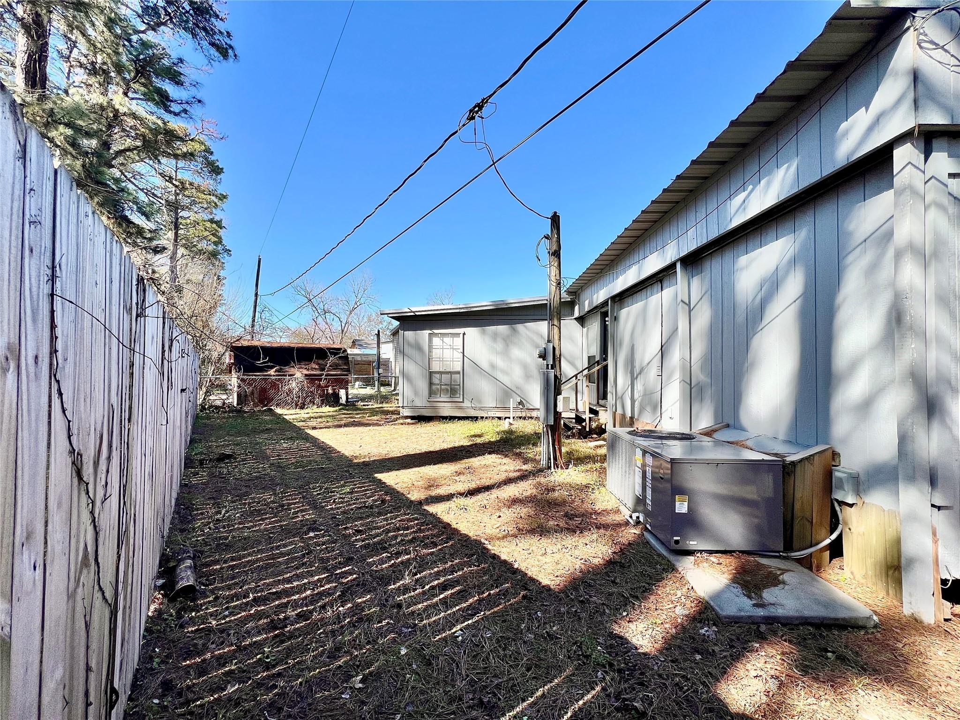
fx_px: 361
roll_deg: -0.8
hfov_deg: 106.2
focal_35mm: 13
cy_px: 360
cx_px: 480
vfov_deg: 89.9
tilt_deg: +0.4
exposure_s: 1/861
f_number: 1.8
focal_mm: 1.57
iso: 32
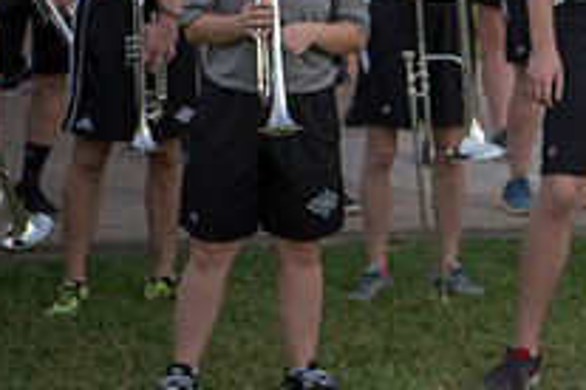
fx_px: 3190
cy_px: -148
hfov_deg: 10.3
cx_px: 716
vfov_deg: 6.9
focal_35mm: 196
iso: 1000
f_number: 3.2
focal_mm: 70
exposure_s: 1/500
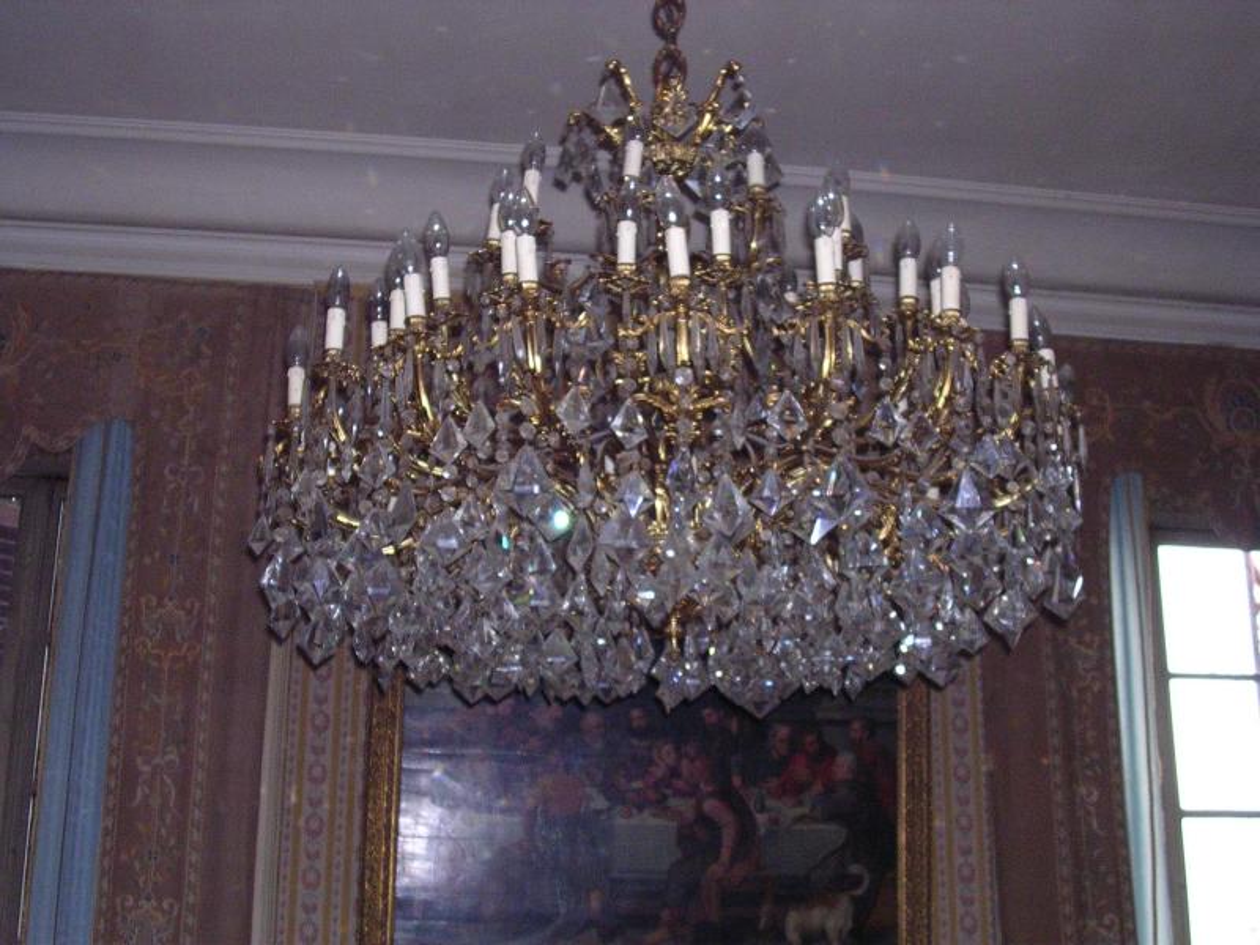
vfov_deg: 31.5
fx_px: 1674
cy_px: 472
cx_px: 630
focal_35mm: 46
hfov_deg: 41.2
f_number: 3
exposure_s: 1/60.1
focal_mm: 7.1
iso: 400
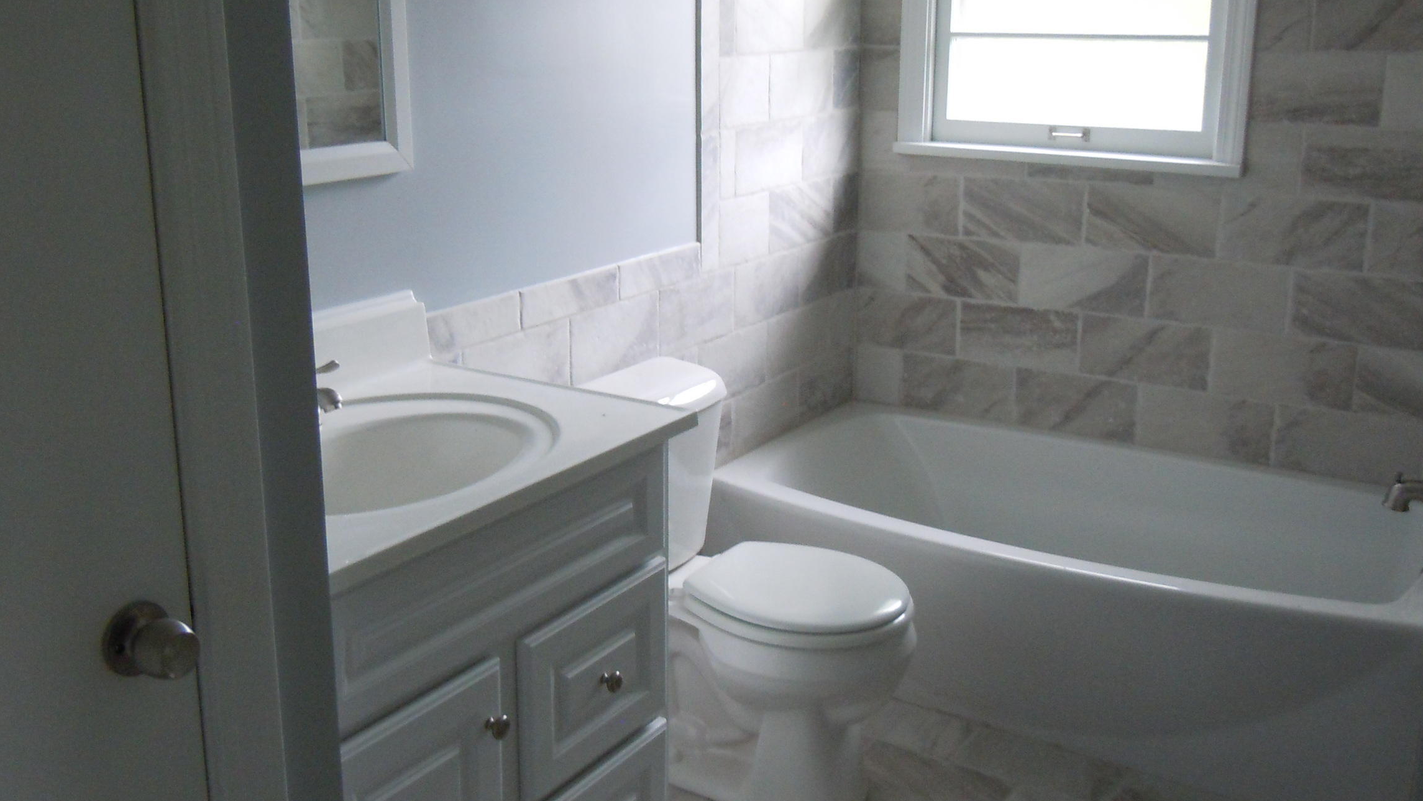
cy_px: 340
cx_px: 675
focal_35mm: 37
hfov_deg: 54.0
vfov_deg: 31.9
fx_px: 1396
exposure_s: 1/30
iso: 400
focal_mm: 5.4
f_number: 3.5
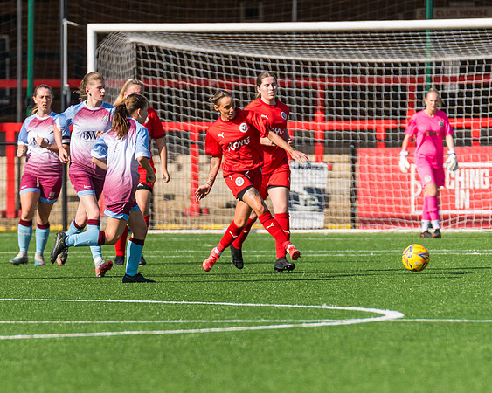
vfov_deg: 2.5
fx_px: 9037
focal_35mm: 621
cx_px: 170
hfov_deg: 3.1
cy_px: 239
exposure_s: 1/3200
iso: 400
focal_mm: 300
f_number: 4
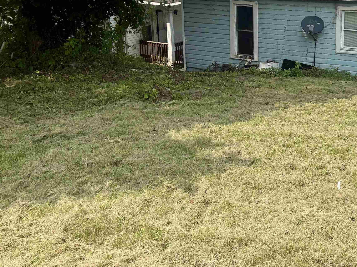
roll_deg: -0.8
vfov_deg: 32.3
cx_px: 312
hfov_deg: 40.9
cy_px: 37
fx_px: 443
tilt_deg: -9.2
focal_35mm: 43
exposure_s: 1/3279
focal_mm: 6.76
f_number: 1.78
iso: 80
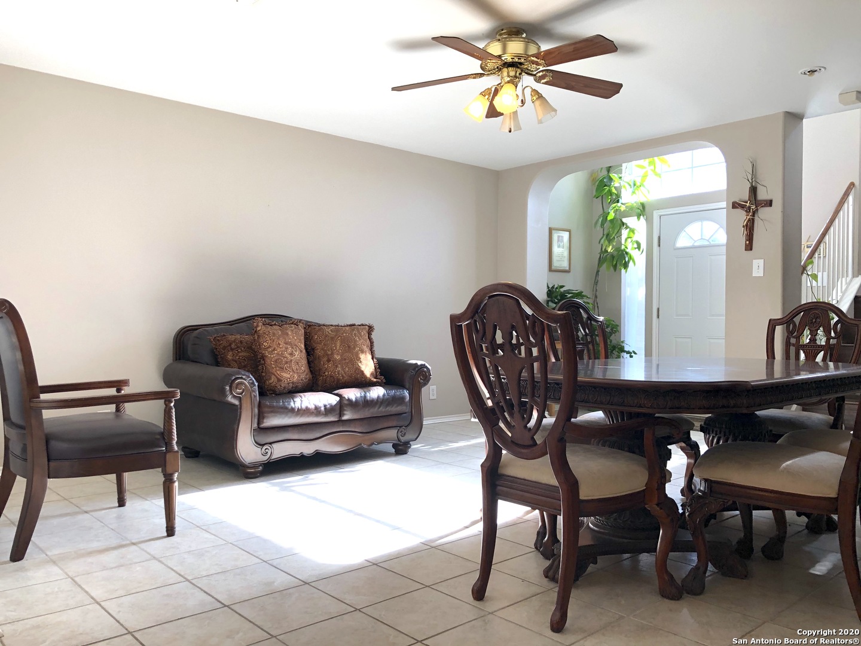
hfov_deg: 63.4
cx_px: 430
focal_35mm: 28
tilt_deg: +0.4
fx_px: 696
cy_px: 323
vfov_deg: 49.7
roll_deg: +0.4
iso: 40
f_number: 1.8
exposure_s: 1/120
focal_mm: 4
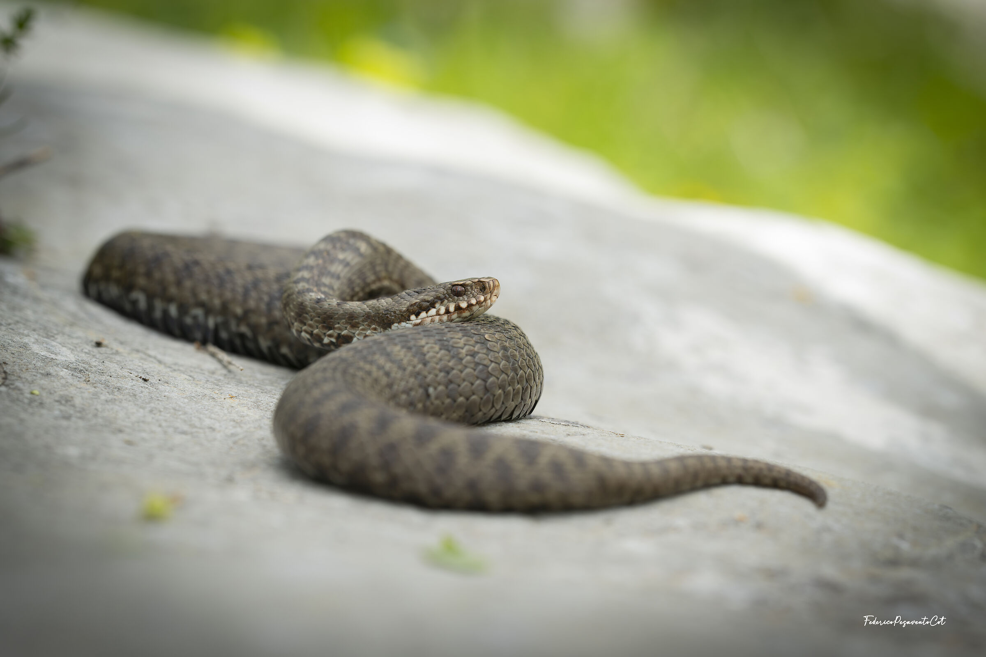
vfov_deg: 9.1
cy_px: 328
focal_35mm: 150
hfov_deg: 13.7
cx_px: 493
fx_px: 4108
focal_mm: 150
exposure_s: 1/1250
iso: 1100
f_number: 8
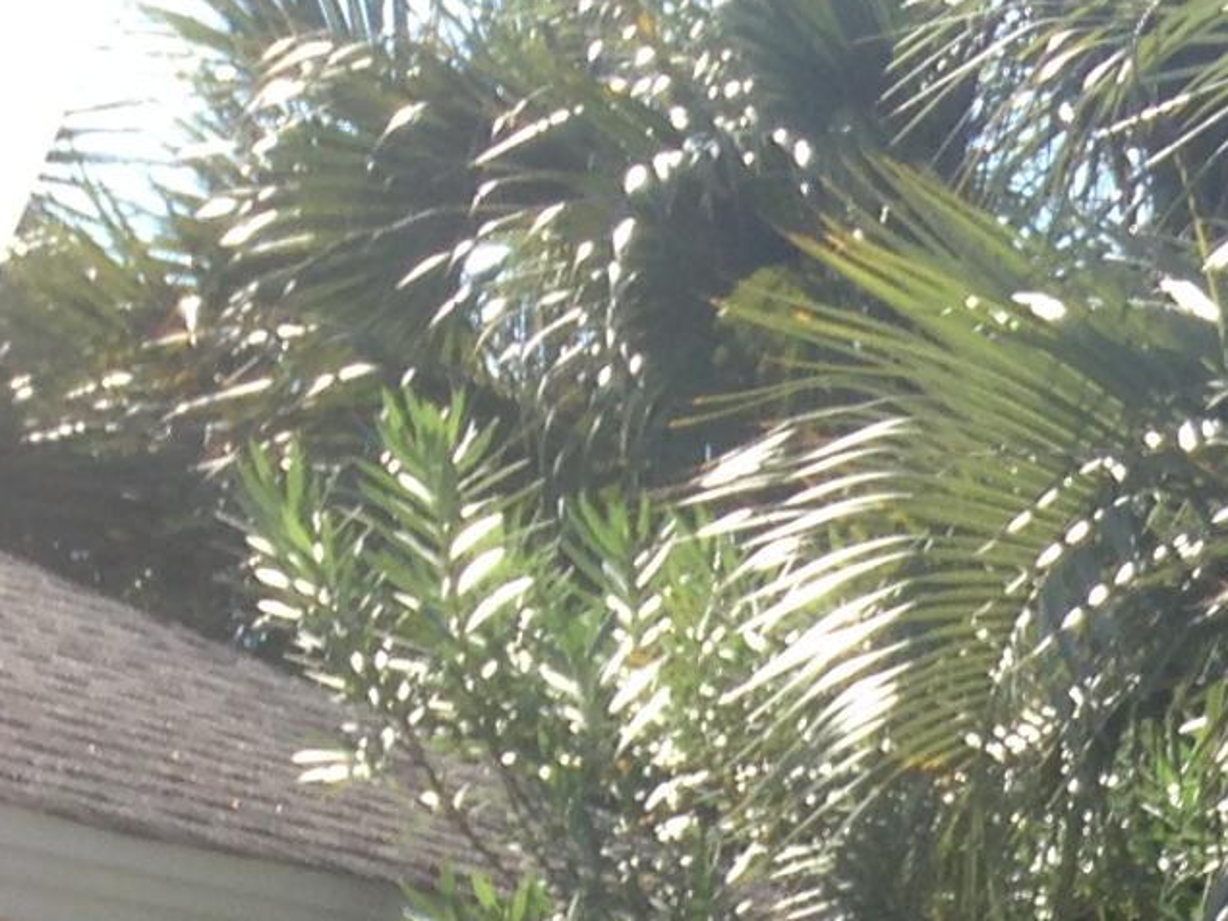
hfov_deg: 10.9
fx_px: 5533
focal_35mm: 156
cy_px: 2061
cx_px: 2851
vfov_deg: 8.8
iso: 50
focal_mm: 4.12
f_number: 2.4
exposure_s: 1/427
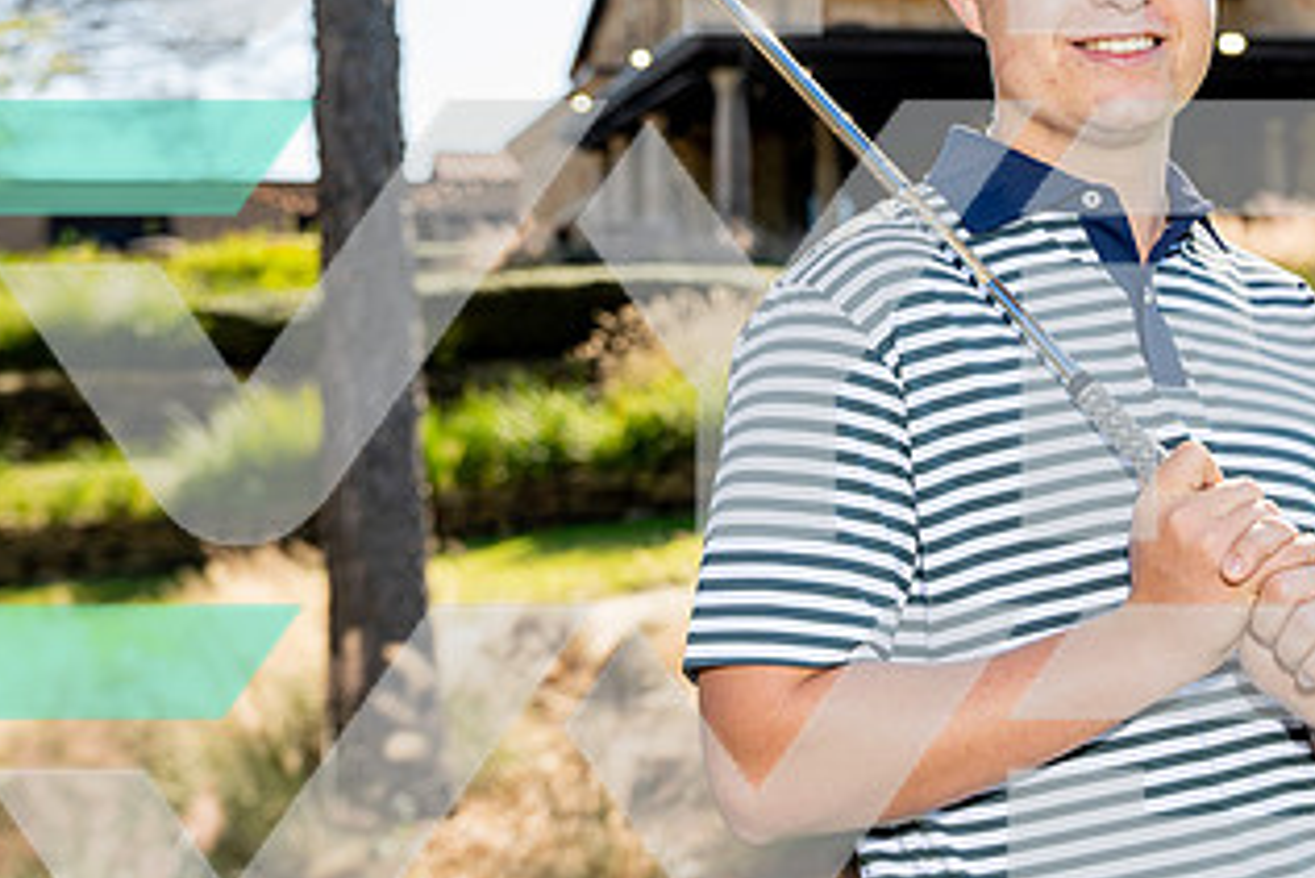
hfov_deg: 25.4
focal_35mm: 79
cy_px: 322
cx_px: 940
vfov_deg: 17.3
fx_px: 2887
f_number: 4.5
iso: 100
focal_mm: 43
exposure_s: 1/250
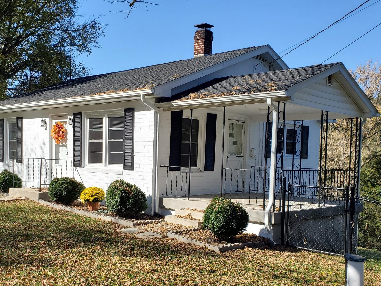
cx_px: 161
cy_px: 175
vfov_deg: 35.8
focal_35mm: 40
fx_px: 440
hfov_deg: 46.6
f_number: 2.4
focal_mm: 4.3
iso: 50
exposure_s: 1/1250
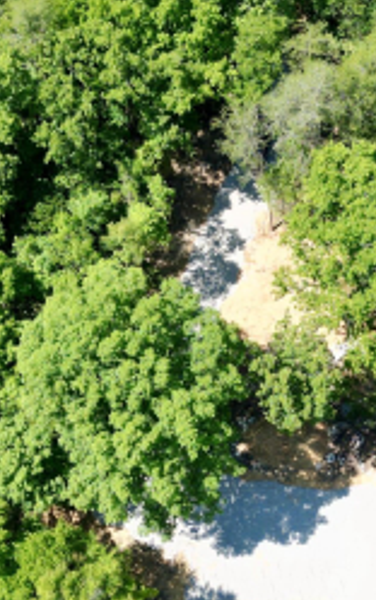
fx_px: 1113
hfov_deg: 19.1
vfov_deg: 30.0
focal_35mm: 68
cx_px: 257
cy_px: 381
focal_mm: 6.72
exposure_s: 1/1250
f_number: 1.7
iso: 100
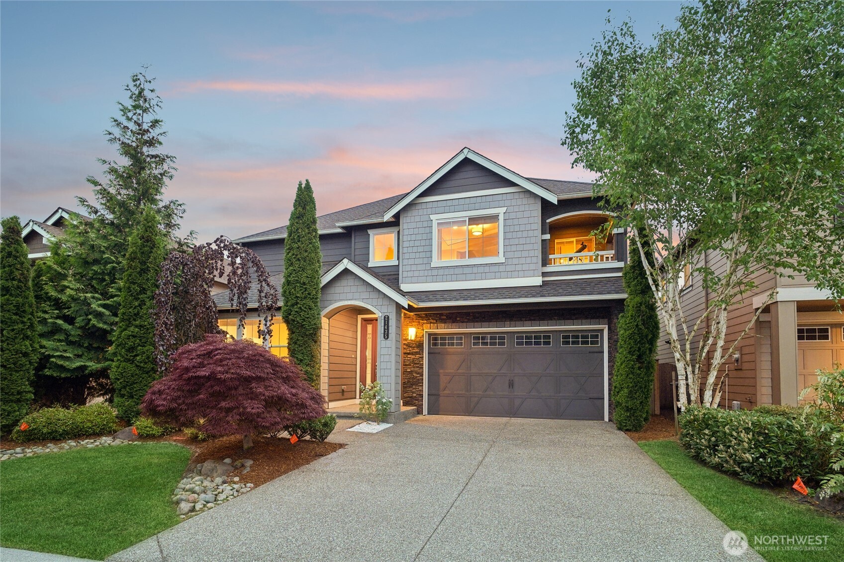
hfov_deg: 96.7
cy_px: 281
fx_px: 375
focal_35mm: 16
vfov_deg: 73.7
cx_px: 422
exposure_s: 1/2.5
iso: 800
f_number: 8
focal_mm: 16
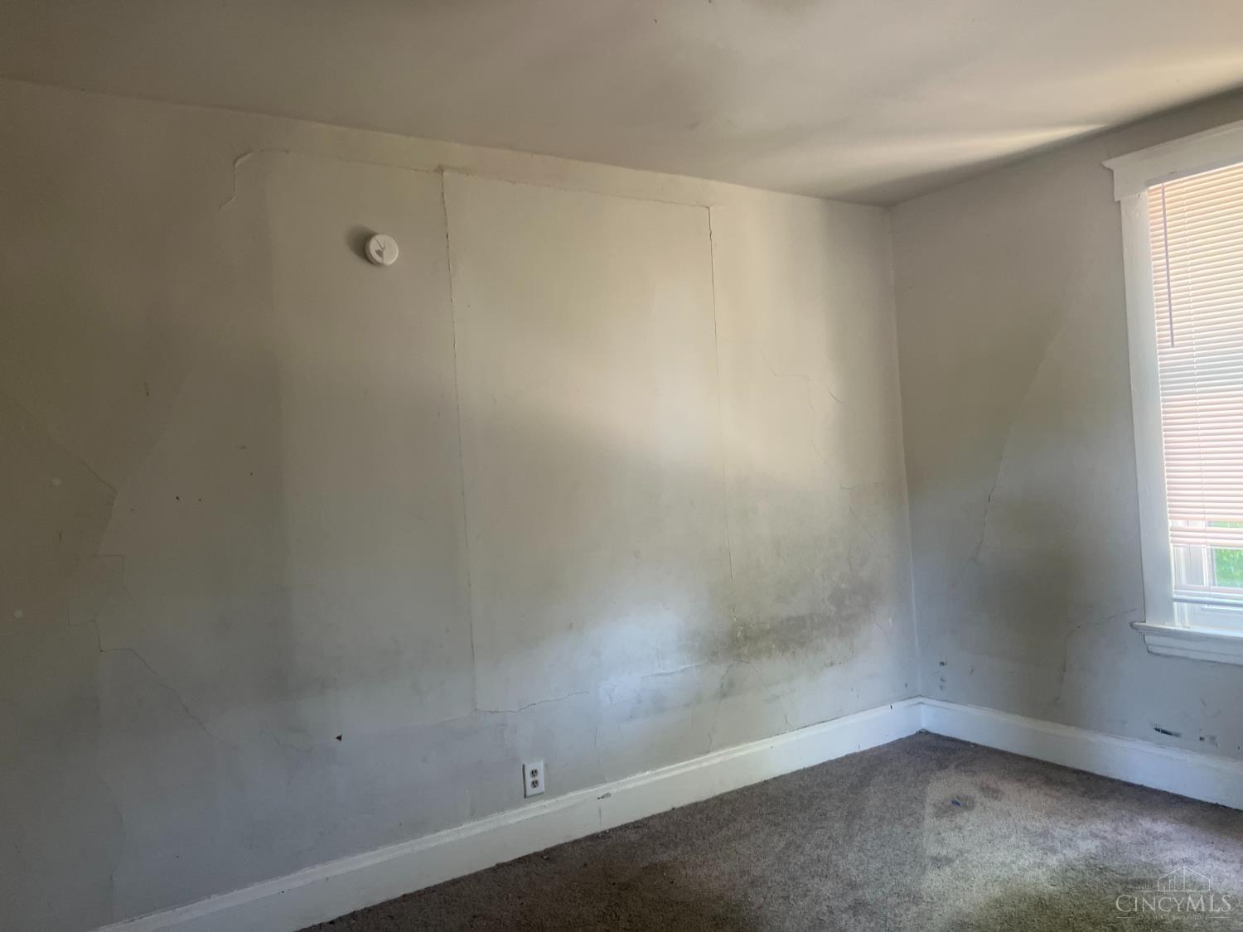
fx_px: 934
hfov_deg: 67.3
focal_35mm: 26
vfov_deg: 53.1
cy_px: 466
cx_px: 622
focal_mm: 5.7
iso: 160
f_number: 1.5
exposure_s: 1/60
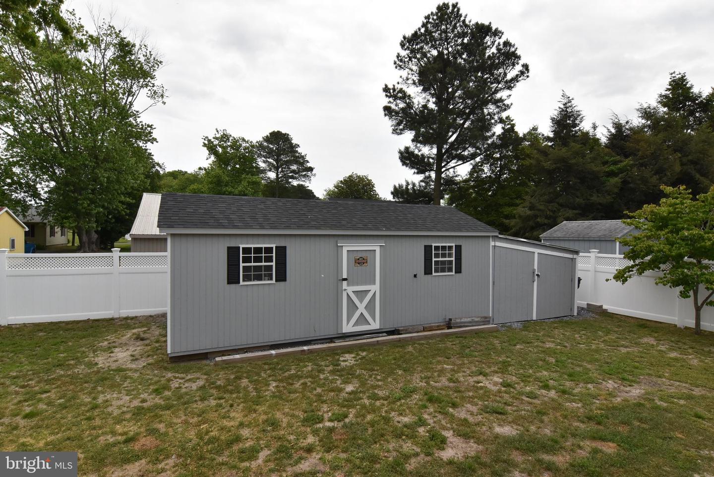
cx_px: 357
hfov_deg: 90.0
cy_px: 238
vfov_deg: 67.5
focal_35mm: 18
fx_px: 357
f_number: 14
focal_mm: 12
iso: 800
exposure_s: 1/800
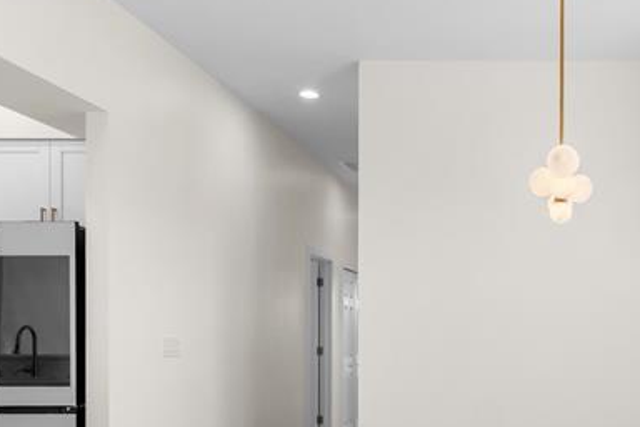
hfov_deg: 44.5
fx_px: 711
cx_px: 563
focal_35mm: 40
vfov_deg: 32.6
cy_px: 334
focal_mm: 10
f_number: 7.1
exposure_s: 1/8
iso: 100
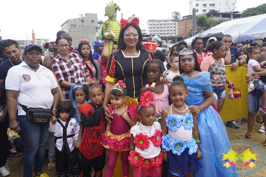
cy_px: 88
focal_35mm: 30
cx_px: 133
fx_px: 222
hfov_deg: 61.9
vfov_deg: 43.6
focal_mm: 20
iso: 320
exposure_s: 1/320
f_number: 4
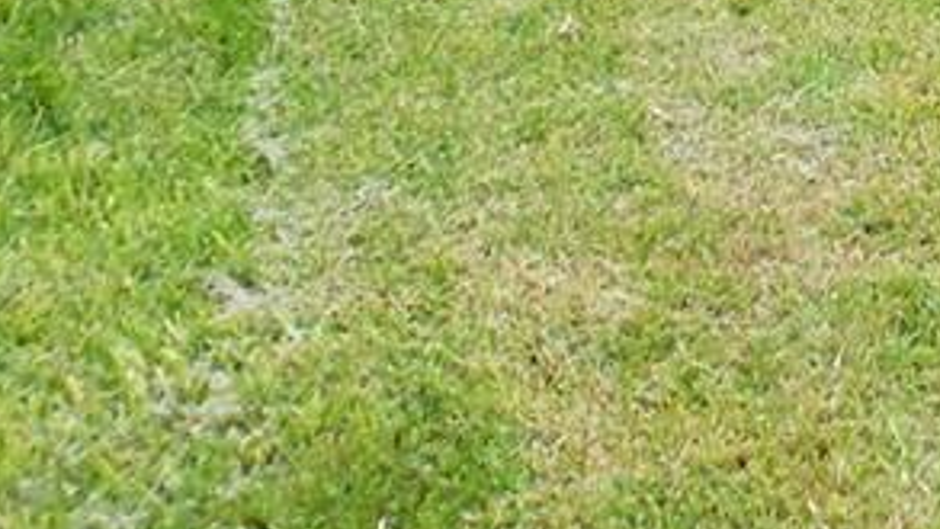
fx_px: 2468
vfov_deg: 11.2
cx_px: 1418
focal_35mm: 99
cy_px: -510
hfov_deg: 18.9
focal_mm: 4.6
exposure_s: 1/400
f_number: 3.5
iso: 125
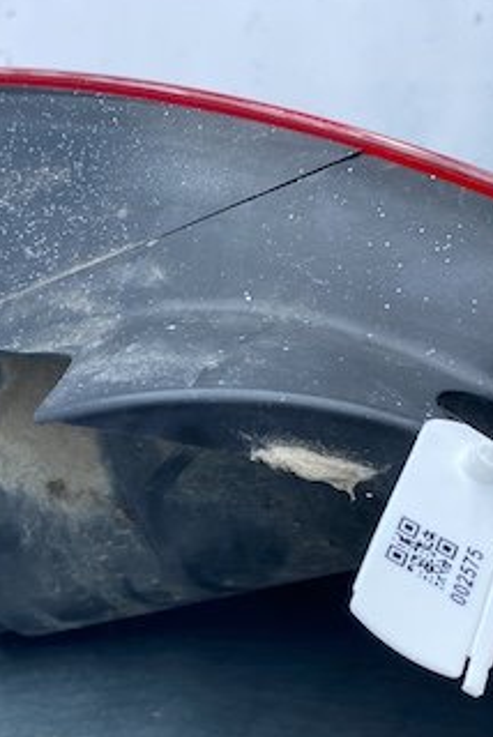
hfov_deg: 24.8
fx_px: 1107
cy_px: 500
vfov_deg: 36.4
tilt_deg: -24.8
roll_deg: +7.7
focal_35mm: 54
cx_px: 108
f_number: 1.8
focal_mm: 4.25
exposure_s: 1/365
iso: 32
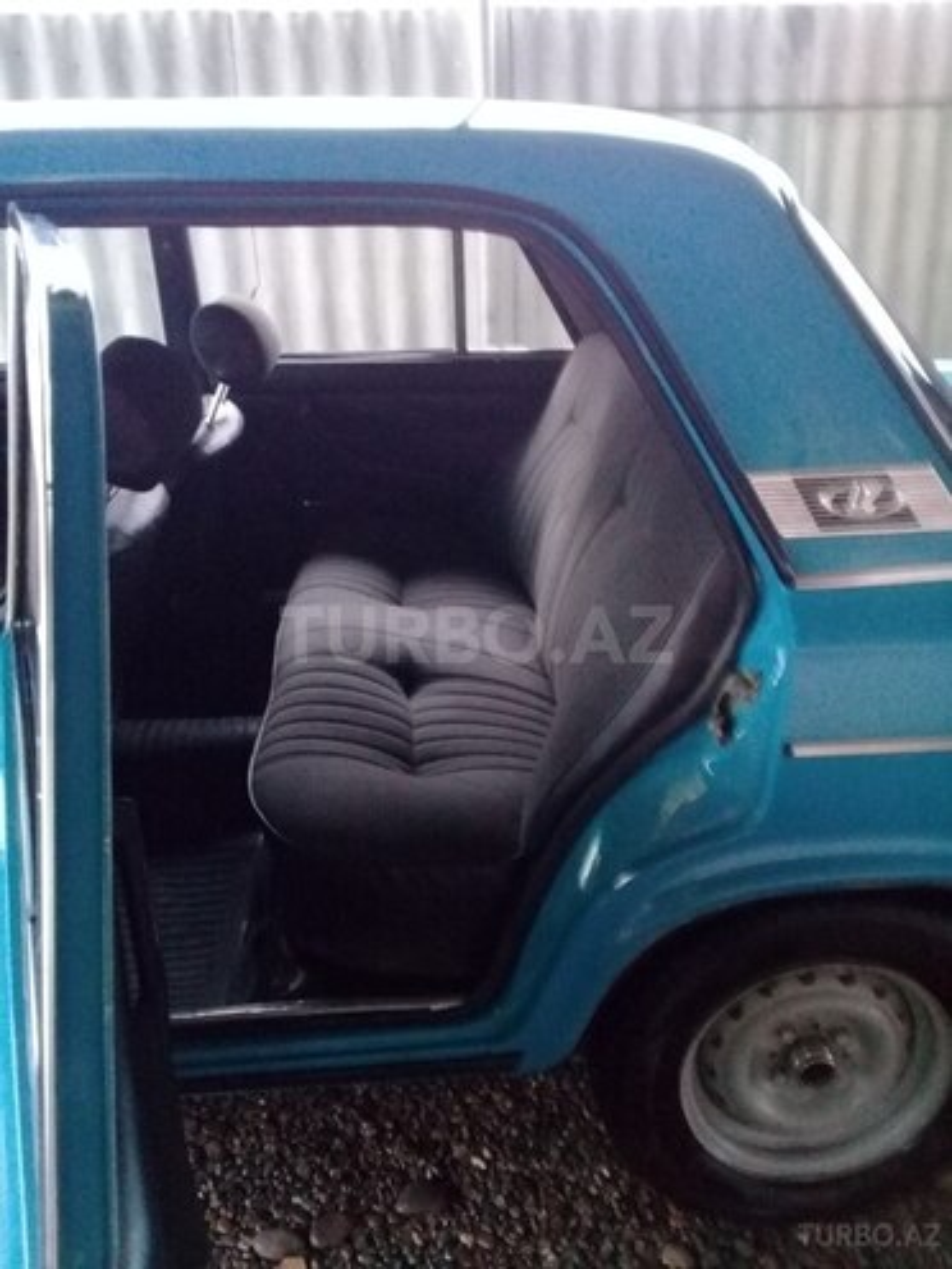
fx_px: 1137
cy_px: 634
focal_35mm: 31
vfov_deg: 58.4
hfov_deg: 45.4
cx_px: 476
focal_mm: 3.3
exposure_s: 1/17
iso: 500
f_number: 2.2
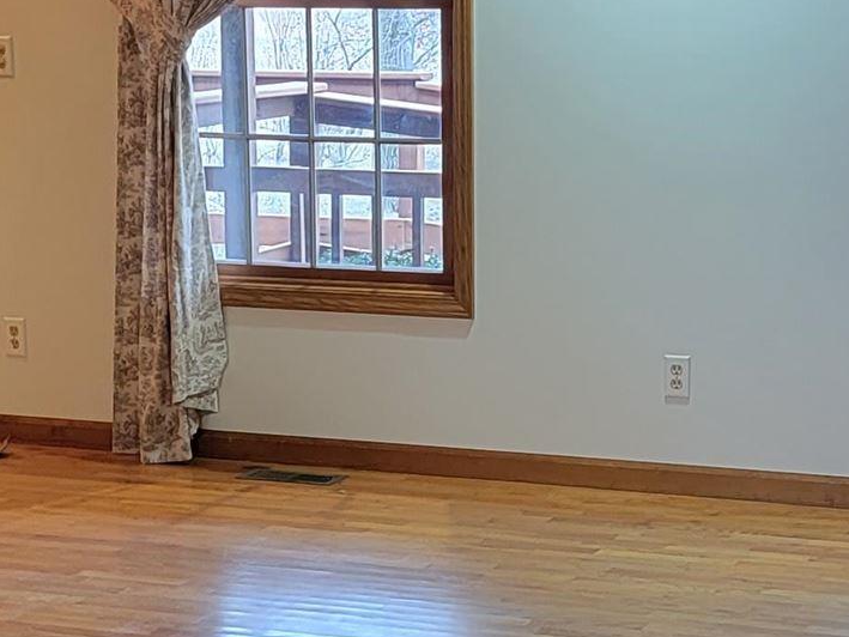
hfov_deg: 18.9
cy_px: 395
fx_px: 2551
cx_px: 515
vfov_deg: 14.2
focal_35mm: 104
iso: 250
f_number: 1.8
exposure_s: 1/40
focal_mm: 6.7
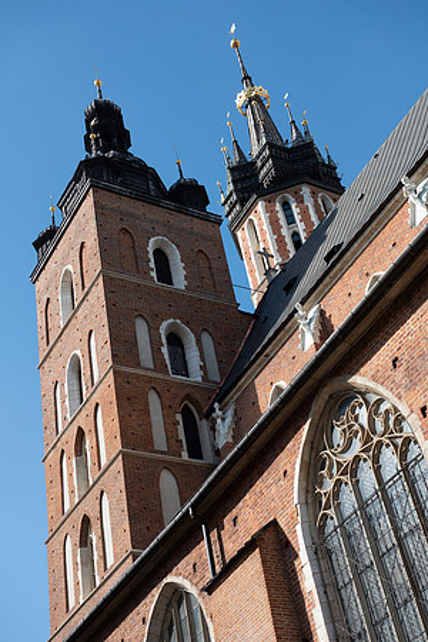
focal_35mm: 52
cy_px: 321
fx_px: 927
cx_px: 214
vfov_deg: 38.2
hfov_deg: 26.0
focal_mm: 52
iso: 400
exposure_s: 1/1600
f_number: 5.6
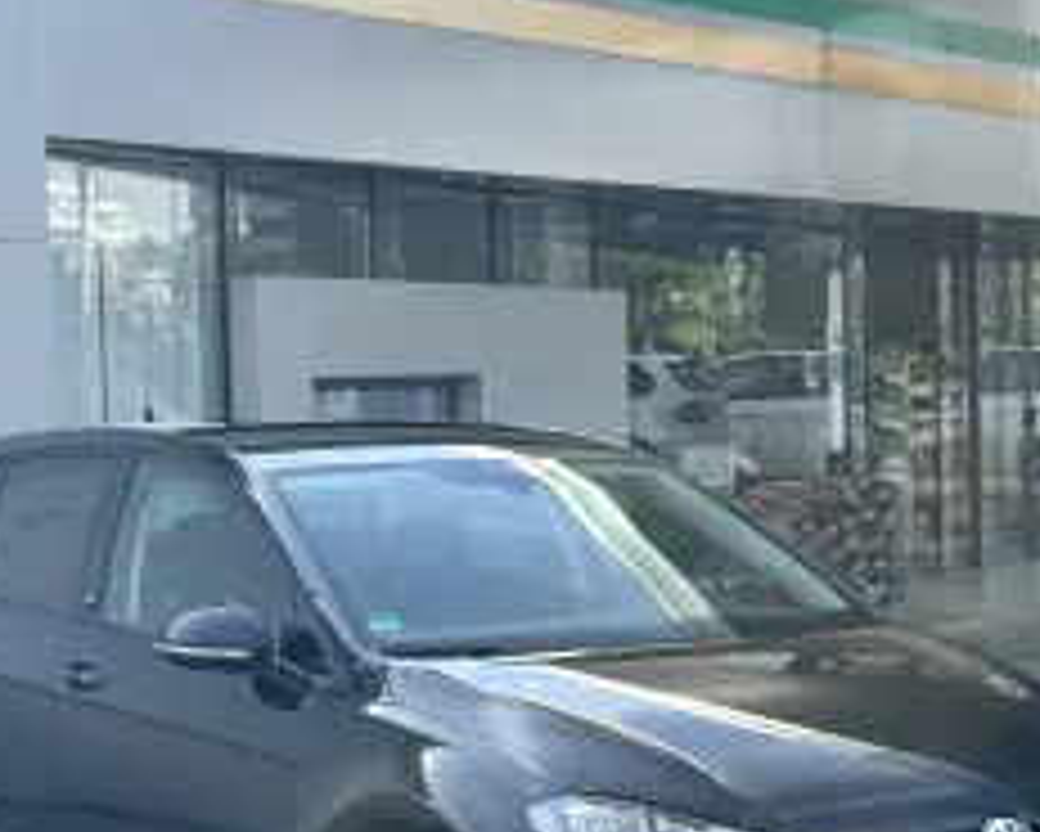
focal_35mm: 73
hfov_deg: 26.0
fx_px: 2248
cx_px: 567
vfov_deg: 21.0
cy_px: 490
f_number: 1.78
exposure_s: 1/1152
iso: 64
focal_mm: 6.76
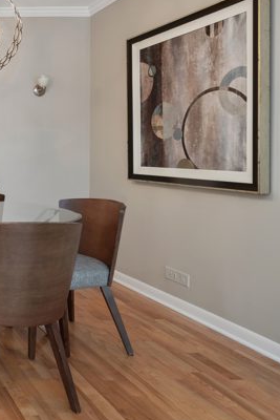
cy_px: 151
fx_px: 396
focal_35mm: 34
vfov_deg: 55.0
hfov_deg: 27.8
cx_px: -130
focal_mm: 17
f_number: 8
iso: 400
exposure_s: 1/5
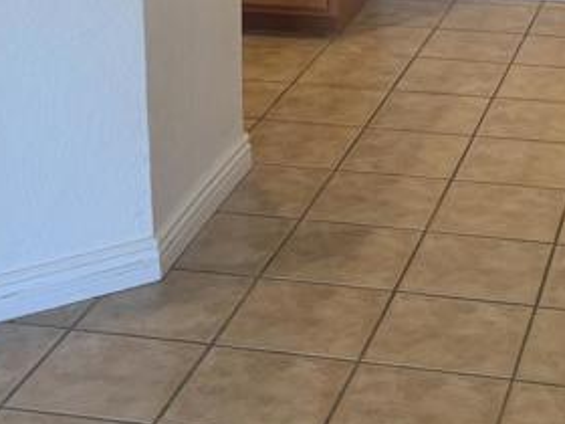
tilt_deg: -11.3
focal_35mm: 95
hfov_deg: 20.6
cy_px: -166
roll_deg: +0.6
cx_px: 393
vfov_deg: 14.7
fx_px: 1551
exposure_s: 1/120
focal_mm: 5.96
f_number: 1.6
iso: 125
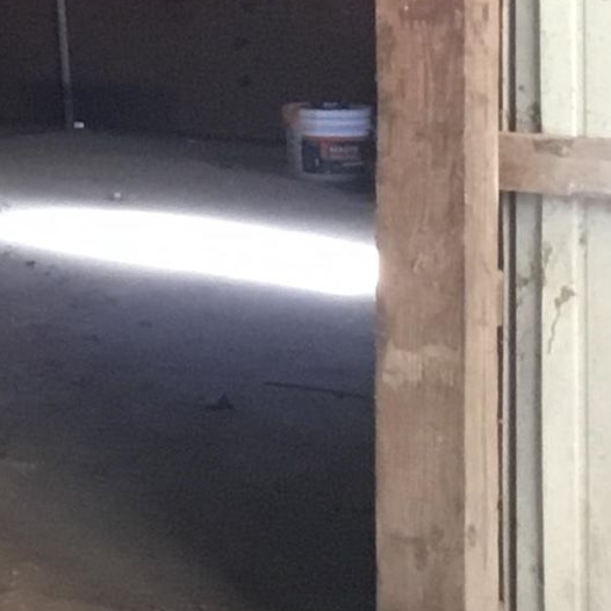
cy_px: -159
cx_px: -1033
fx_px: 3195
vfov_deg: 10.7
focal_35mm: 160
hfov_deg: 9.3
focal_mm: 3.3
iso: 125
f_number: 2.4
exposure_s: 1/30
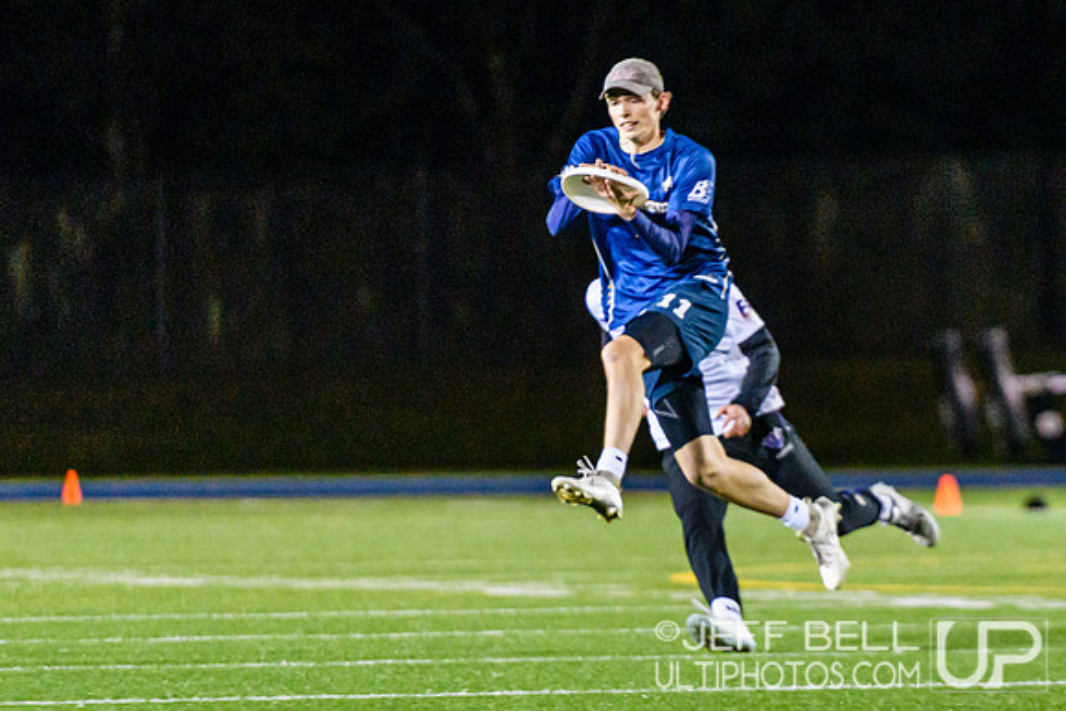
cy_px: 367
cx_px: 740
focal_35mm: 458
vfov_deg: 3.0
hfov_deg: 4.5
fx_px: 13576
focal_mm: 200
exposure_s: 1/800
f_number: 3.2
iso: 3200
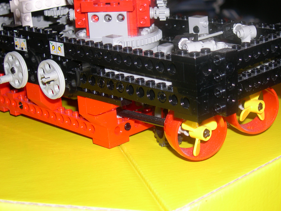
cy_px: 91
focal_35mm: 74
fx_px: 601
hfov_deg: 26.3
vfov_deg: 19.9
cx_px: 173
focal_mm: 12.2
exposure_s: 1/60
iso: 100
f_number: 3.4
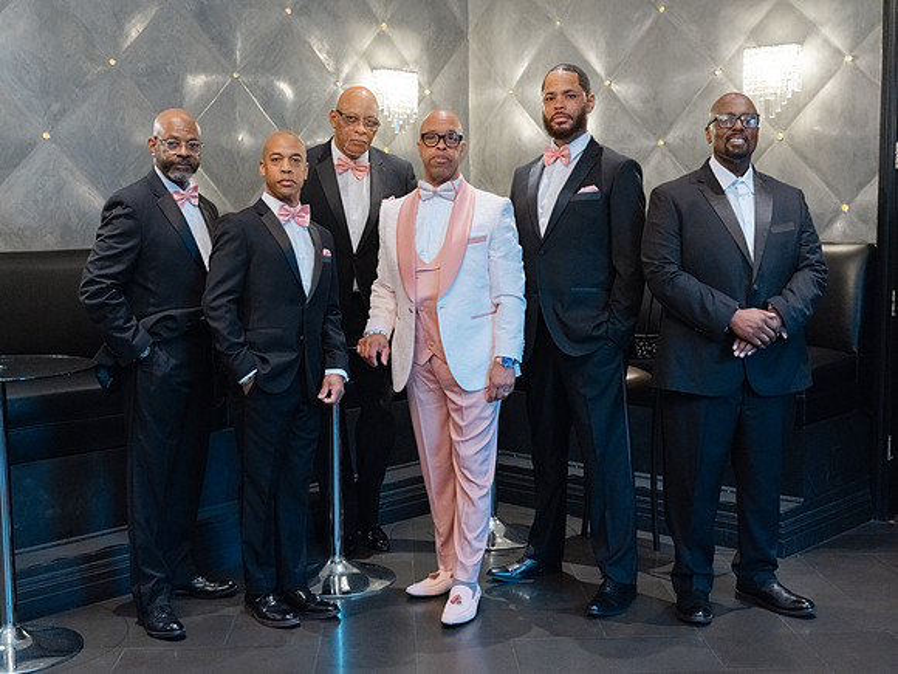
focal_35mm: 46
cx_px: 442
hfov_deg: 41.3
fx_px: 1190
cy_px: 348
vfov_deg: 31.6
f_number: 4
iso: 6400
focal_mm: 55
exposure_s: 1/240
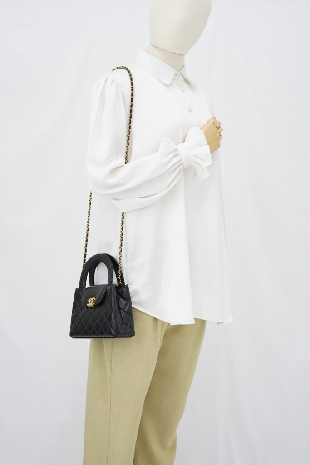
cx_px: 155
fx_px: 646
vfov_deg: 39.6
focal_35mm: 50
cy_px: 232
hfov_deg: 27.0
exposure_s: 1/8
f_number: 6.3
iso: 640
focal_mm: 50
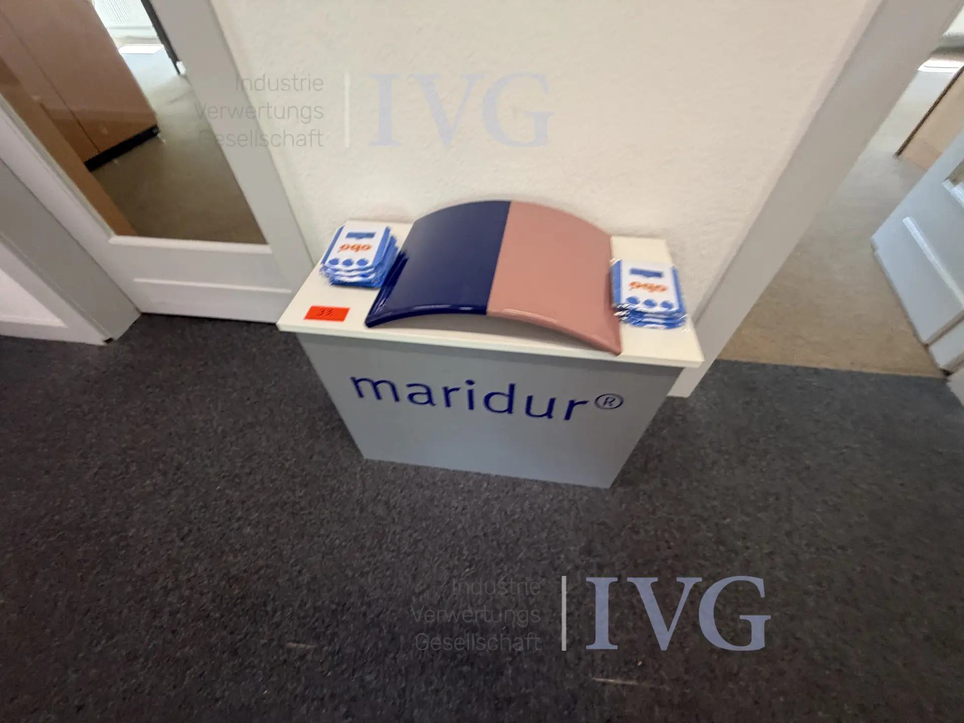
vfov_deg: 85.7
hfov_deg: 102.1
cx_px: 482
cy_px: 362
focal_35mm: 14
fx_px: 390
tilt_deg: -50.4
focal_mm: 2.22
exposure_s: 1/50
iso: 200
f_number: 2.2
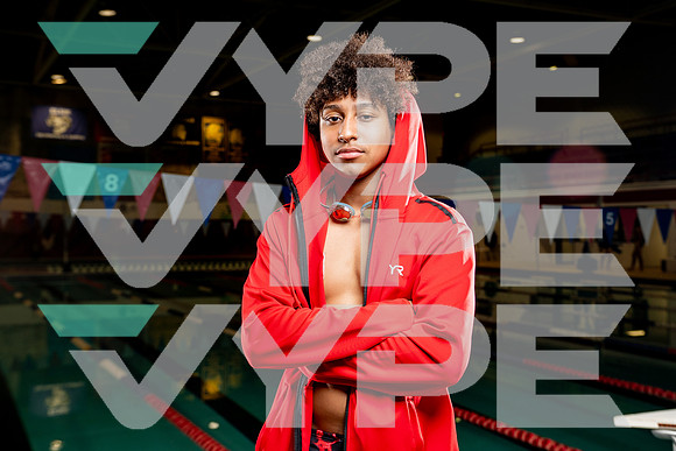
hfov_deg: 46.3
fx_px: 791
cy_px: 221
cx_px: 328
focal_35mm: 42
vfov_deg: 31.8
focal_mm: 40
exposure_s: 1/250
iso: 320
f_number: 4.5
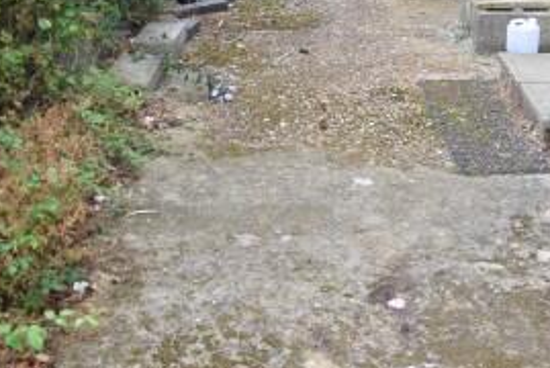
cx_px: 262
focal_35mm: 57
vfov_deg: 23.4
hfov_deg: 35.0
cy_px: 64
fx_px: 872
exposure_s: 1/60
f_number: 4
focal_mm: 10
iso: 100
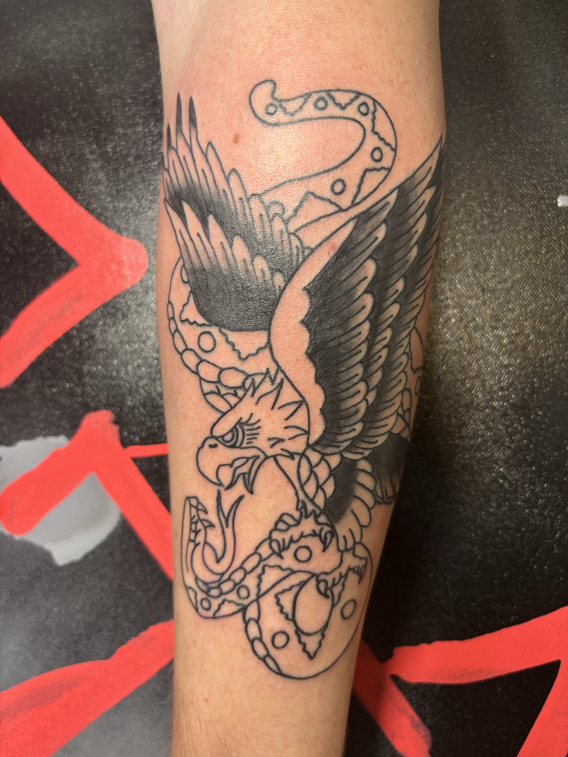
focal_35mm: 26
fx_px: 569
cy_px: 378
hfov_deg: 53.1
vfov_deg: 67.3
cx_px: 284
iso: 100
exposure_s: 1/60
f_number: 1.6
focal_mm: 5.96
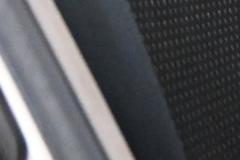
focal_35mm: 185
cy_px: -73
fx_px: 1233
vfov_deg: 7.3
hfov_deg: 9.7
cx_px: 600
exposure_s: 1/25
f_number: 3.5
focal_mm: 16
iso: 4500
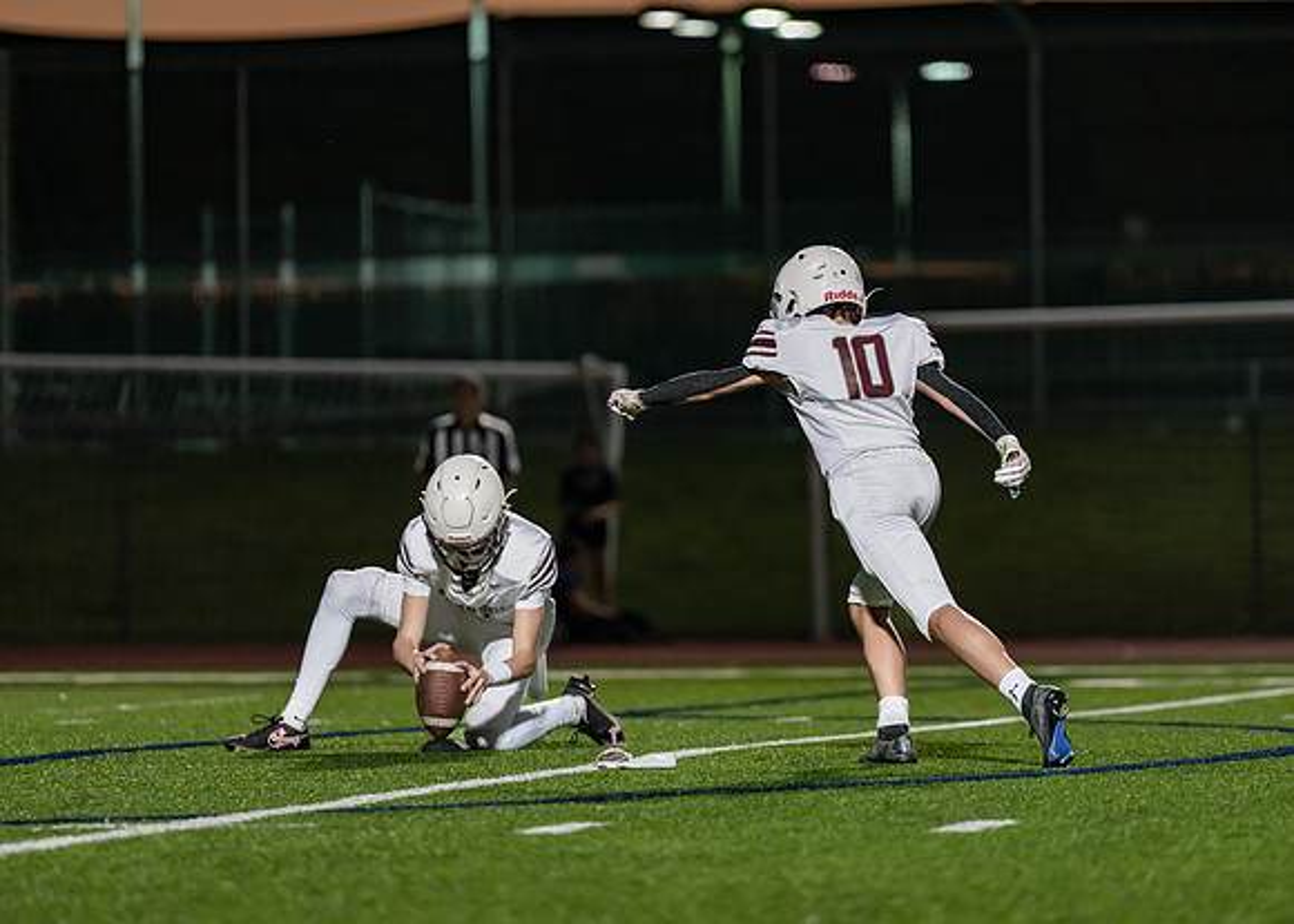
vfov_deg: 5.9
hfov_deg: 8.2
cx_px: 791
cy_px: 404
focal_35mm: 244
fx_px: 8981
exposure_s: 1/1250
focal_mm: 200
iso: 3200
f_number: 2.8
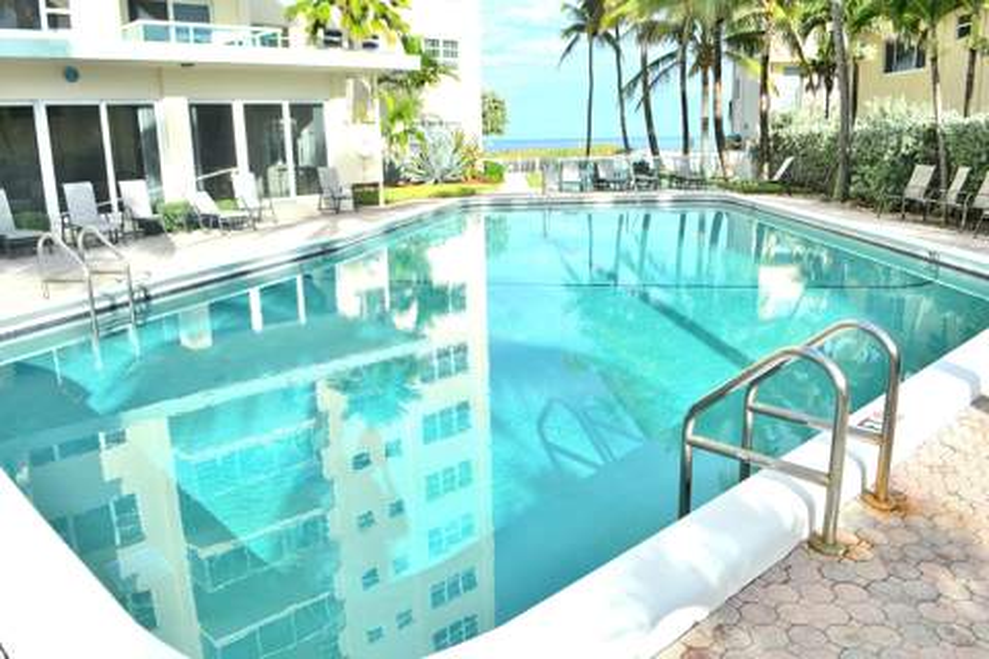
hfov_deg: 67.4
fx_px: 742
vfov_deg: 47.9
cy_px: 330
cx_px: 494
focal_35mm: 27
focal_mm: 18
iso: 100
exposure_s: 1/320
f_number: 9
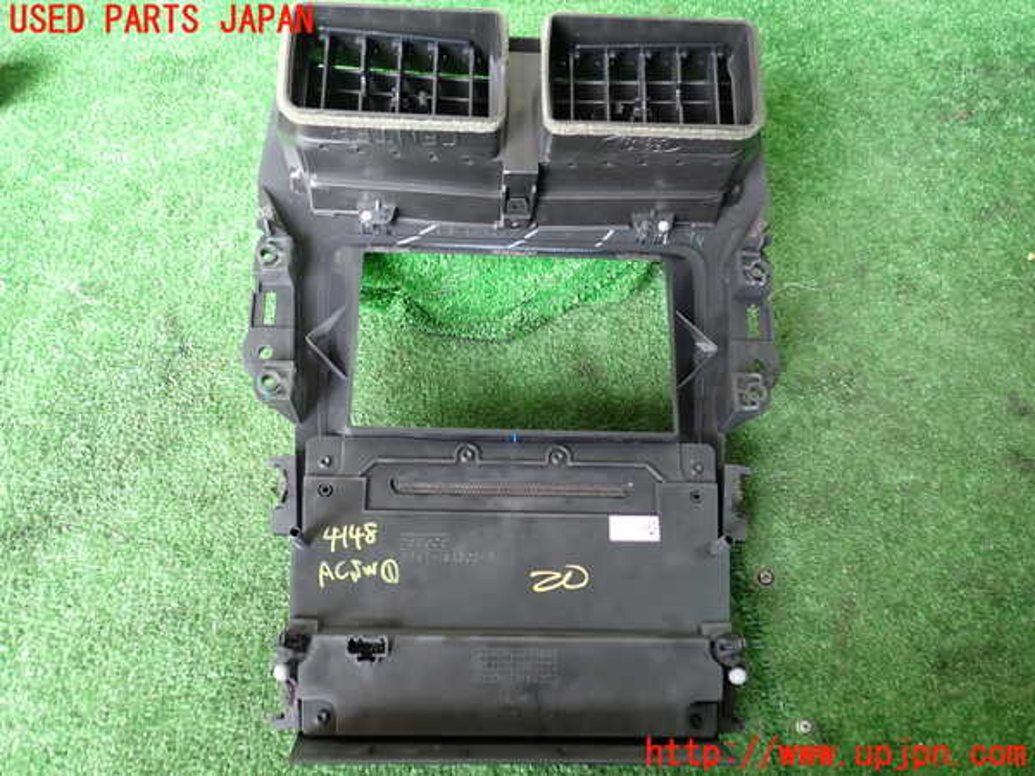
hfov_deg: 60.0
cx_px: 518
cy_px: 388
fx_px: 897
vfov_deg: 46.8
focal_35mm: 30
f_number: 2.3
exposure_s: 1/30
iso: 200
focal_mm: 5.4
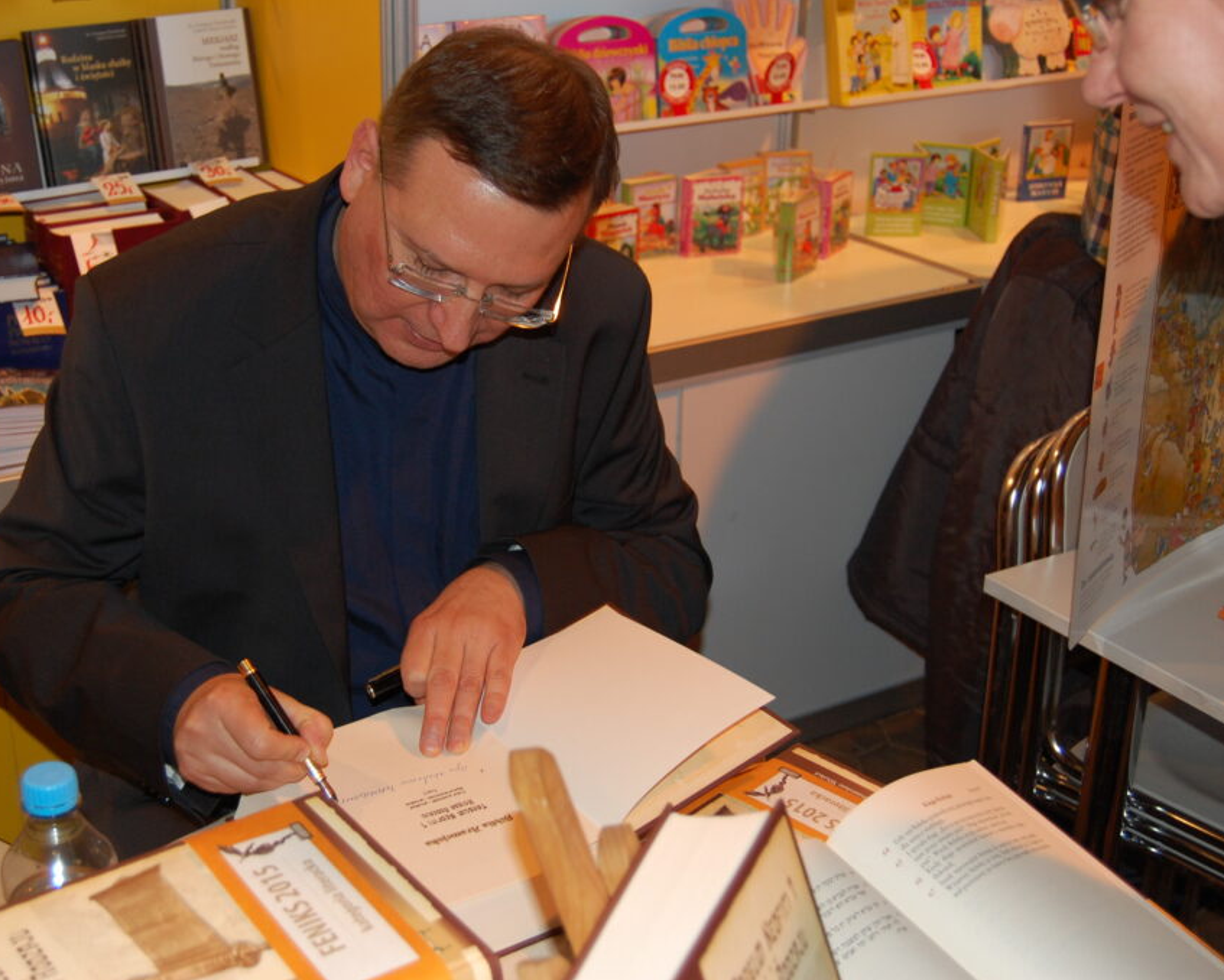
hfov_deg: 36.5
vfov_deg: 29.7
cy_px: 491
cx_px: 491
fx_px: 1848
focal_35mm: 51
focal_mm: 30
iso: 400
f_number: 4.2
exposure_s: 1/60
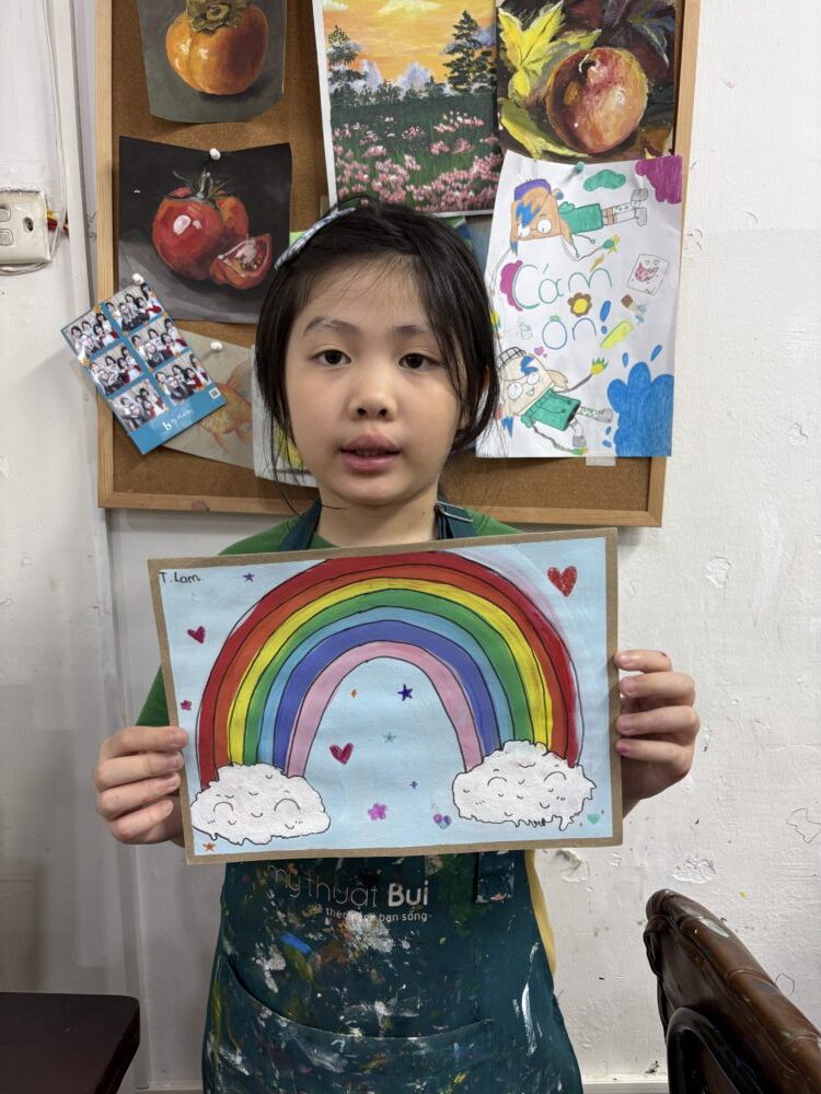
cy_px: 547
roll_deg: +0.5
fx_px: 822
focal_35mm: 26
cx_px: 410
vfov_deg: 67.3
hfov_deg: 53.1
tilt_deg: -6.0
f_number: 1.6
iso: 100
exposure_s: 1/100
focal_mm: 5.96
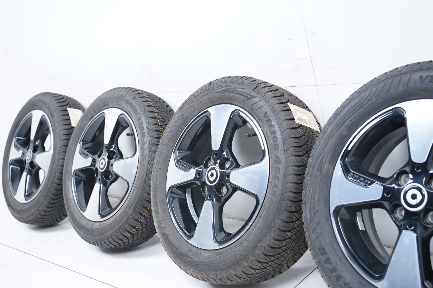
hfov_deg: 44.5
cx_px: 216
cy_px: 144
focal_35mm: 44
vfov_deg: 30.5
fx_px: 529
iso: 250
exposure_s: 1/125
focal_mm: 44
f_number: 5.6
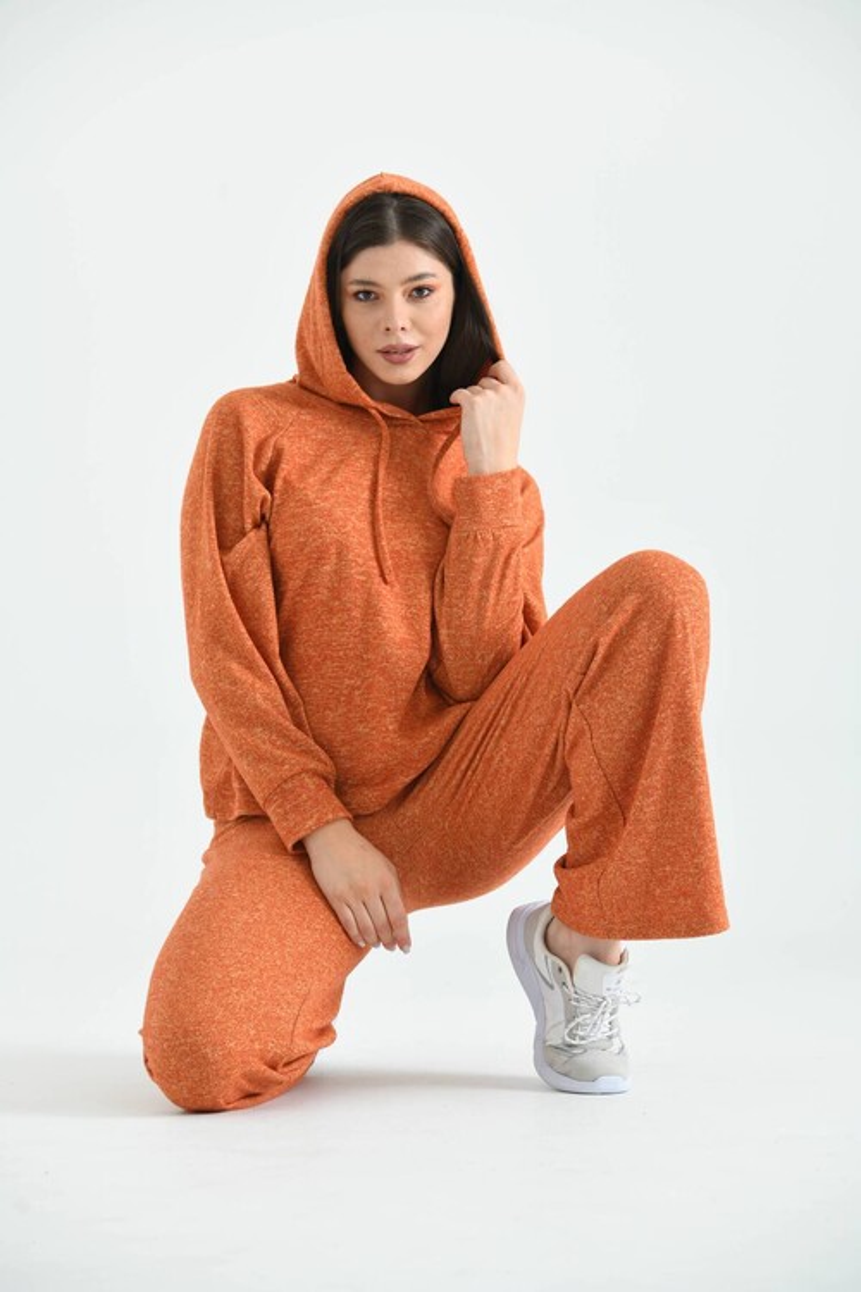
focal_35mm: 122
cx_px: 430
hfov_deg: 11.2
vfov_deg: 16.8
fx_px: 4376
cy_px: 646
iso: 100
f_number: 5.6
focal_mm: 122
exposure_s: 1/125
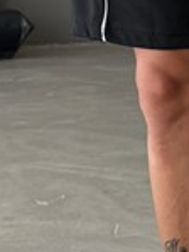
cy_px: -49
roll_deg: +1.1
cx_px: 211
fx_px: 938
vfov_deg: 14.8
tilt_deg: +0.9
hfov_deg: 11.3
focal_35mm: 129
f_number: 1.78
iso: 64
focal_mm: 6.76
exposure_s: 1/247
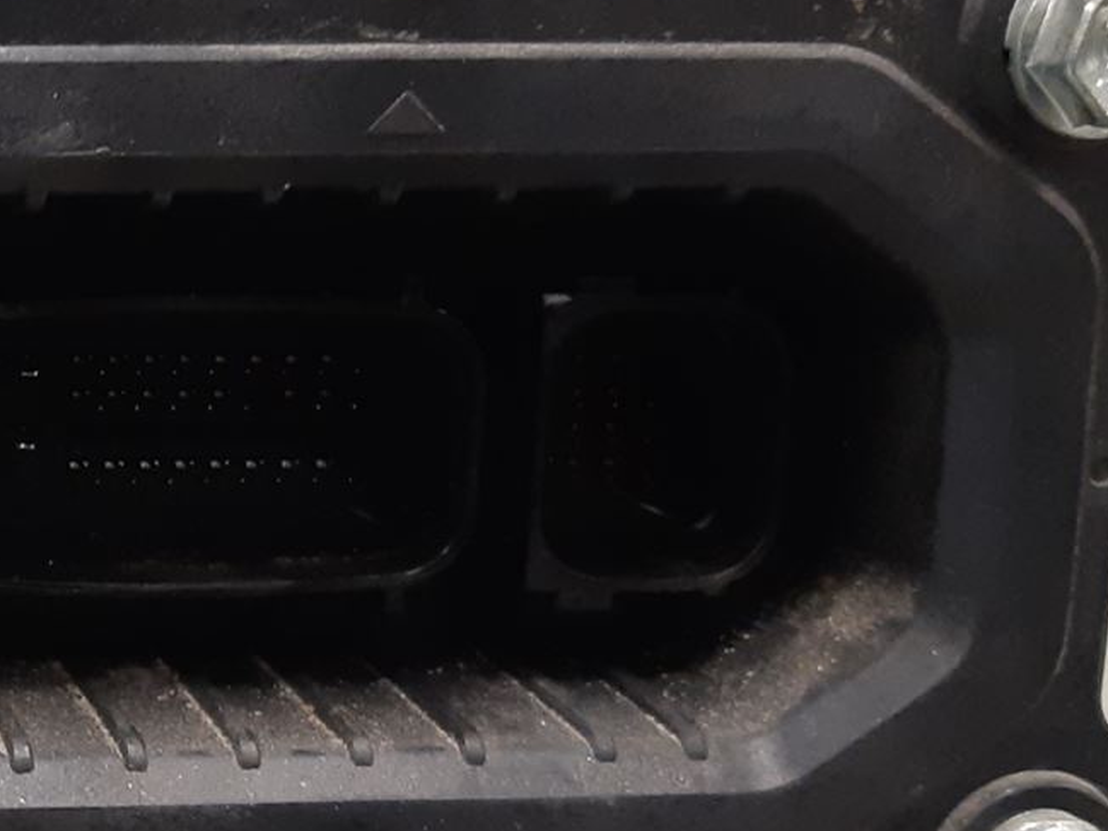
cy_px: 464
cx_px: -302
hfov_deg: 21.7
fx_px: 2625
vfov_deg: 18.0
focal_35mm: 82
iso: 160
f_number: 1.7
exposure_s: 1/50
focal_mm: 3.93
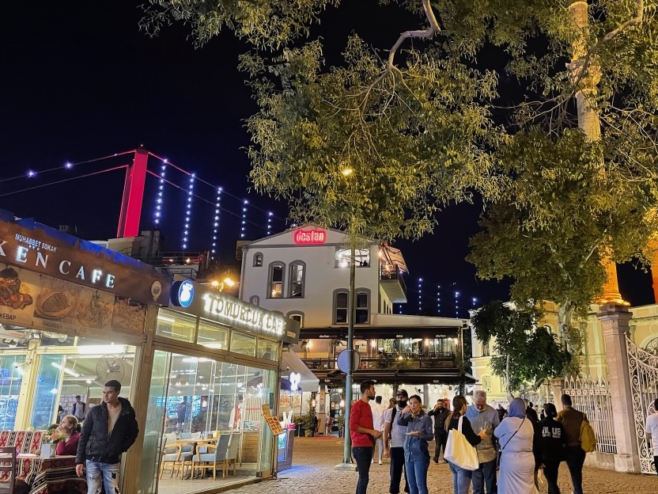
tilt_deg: +17.8
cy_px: 233
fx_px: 608
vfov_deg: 44.1
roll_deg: +0.1
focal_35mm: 32
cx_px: 400
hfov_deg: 56.3
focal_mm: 4.2
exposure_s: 1/25
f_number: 1.6
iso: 500
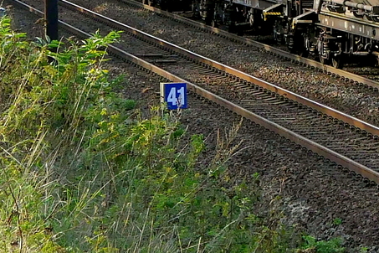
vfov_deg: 5.5
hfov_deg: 8.2
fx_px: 2600
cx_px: 516
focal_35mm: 247
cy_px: -121
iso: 800
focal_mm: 25.8
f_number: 5.6
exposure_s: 1/800
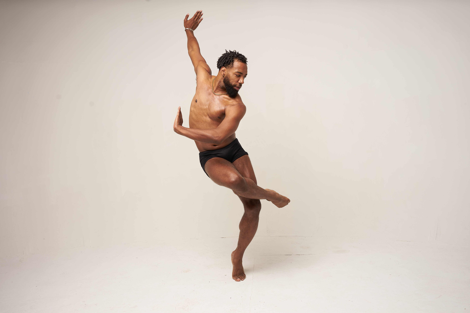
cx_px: 235
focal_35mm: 33
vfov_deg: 39.9
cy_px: 156
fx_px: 432
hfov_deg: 57.1
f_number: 8
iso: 100
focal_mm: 33.1
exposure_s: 1/200
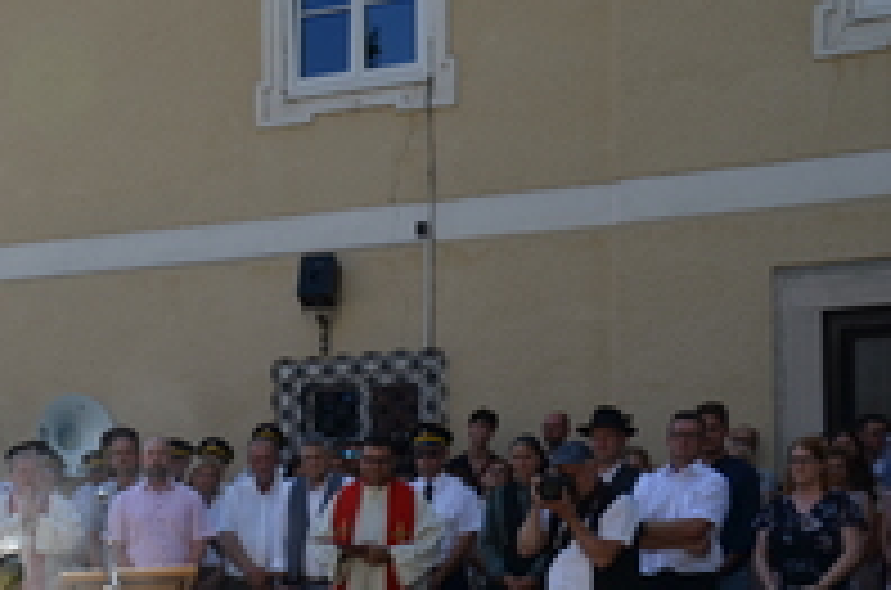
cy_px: 622
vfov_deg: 17.6
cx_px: 50
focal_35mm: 75
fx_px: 1852
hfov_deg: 26.0
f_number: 8
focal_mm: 22
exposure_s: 1/250
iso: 100
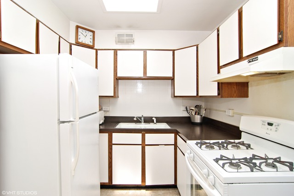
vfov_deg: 67.5
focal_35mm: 18
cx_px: 147
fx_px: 147
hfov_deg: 89.9
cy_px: 98
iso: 100
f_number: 5.6
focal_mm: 12
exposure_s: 1/6
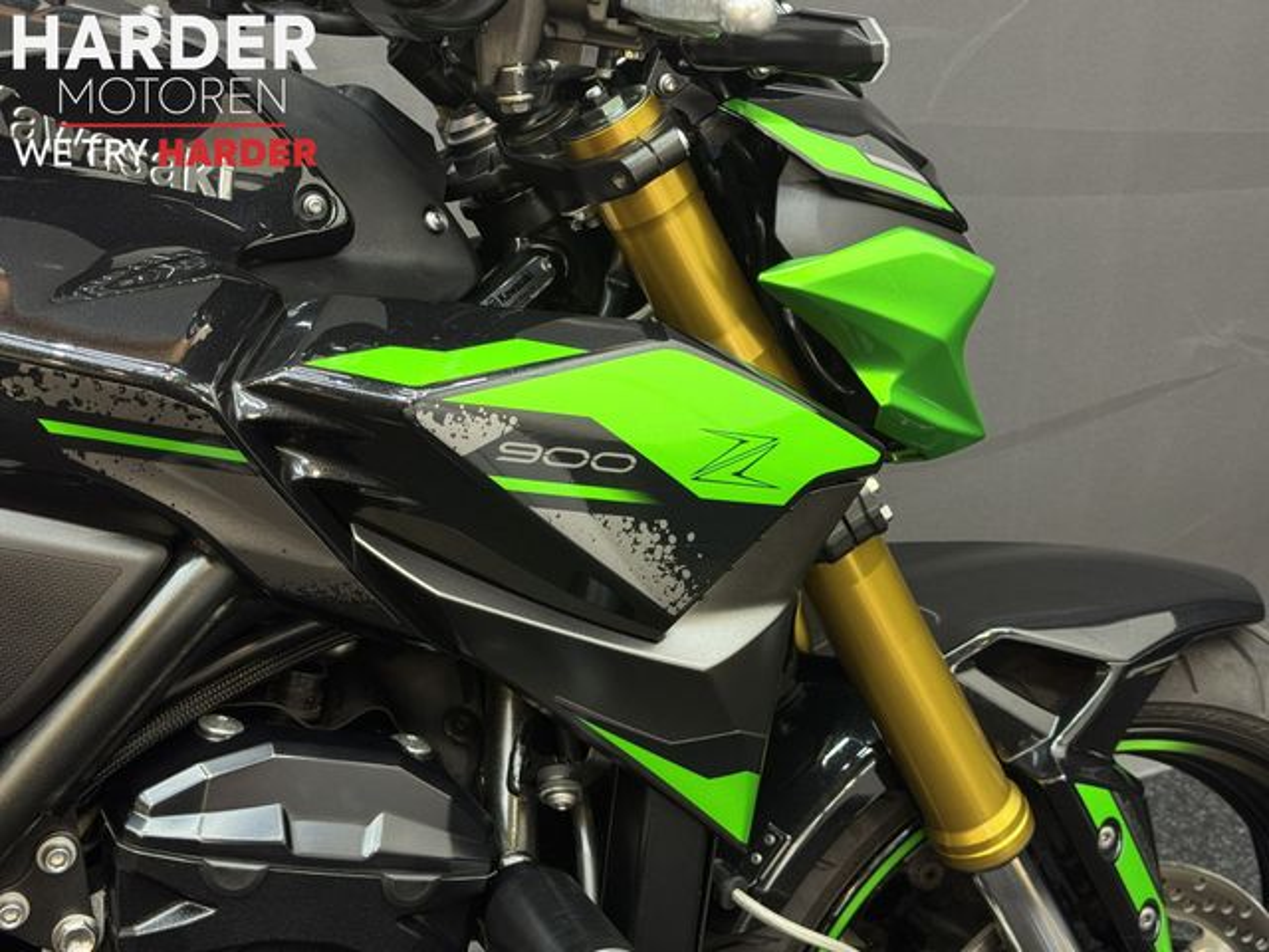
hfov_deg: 39.7
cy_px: 476
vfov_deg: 30.3
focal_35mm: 48
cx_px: 634
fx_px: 1760
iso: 200
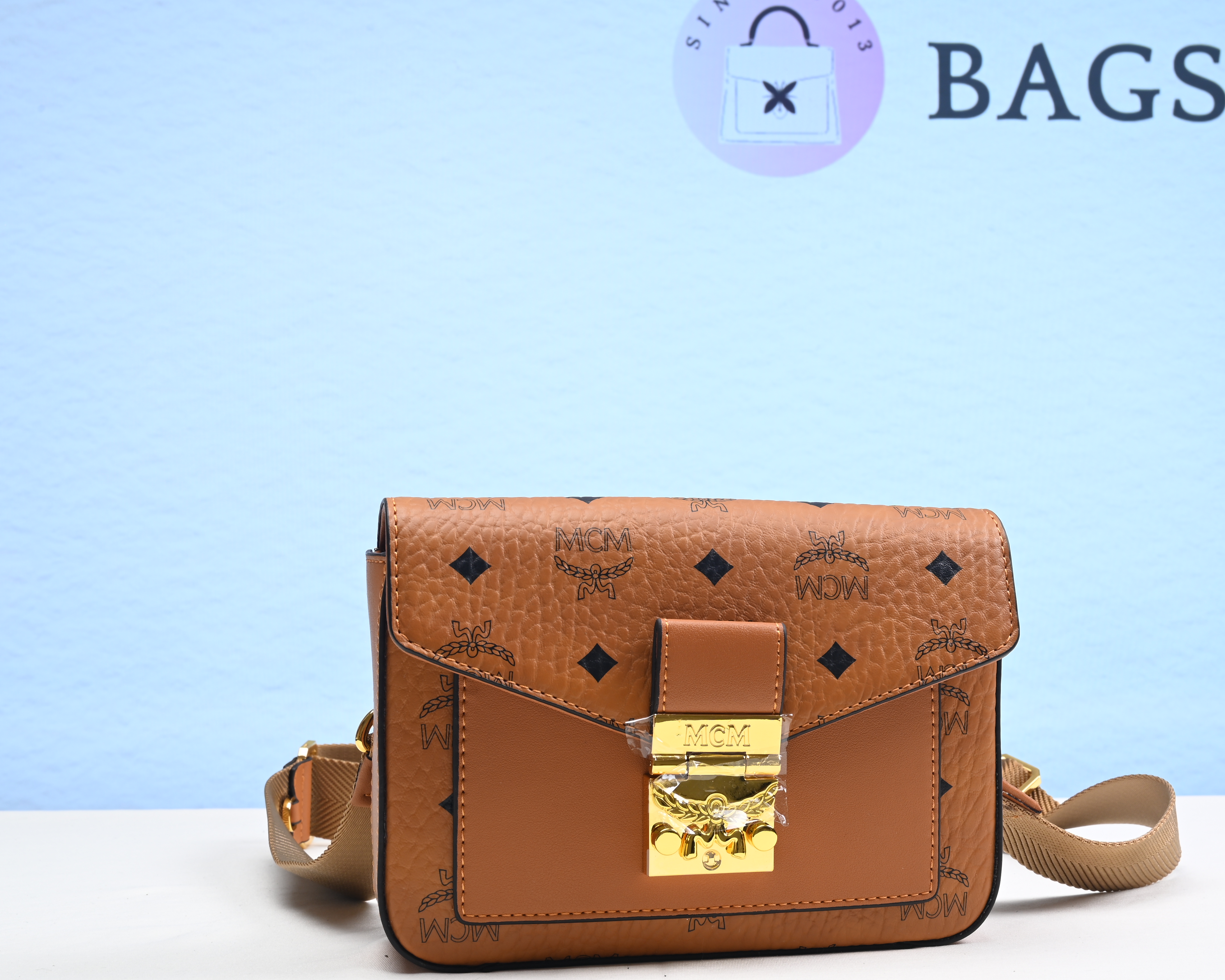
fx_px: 1922
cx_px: 761
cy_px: 508
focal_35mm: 53
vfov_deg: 28.6
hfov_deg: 35.2
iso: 100
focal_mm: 41
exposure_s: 1/2
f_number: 16
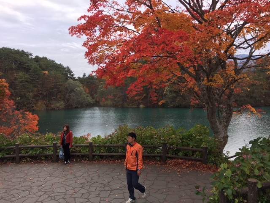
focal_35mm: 29
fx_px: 226
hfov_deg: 61.7
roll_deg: +0.3
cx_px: 135
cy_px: 102
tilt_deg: -3.1
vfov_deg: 48.2
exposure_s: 1/549
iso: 25
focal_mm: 4.15
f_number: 2.2
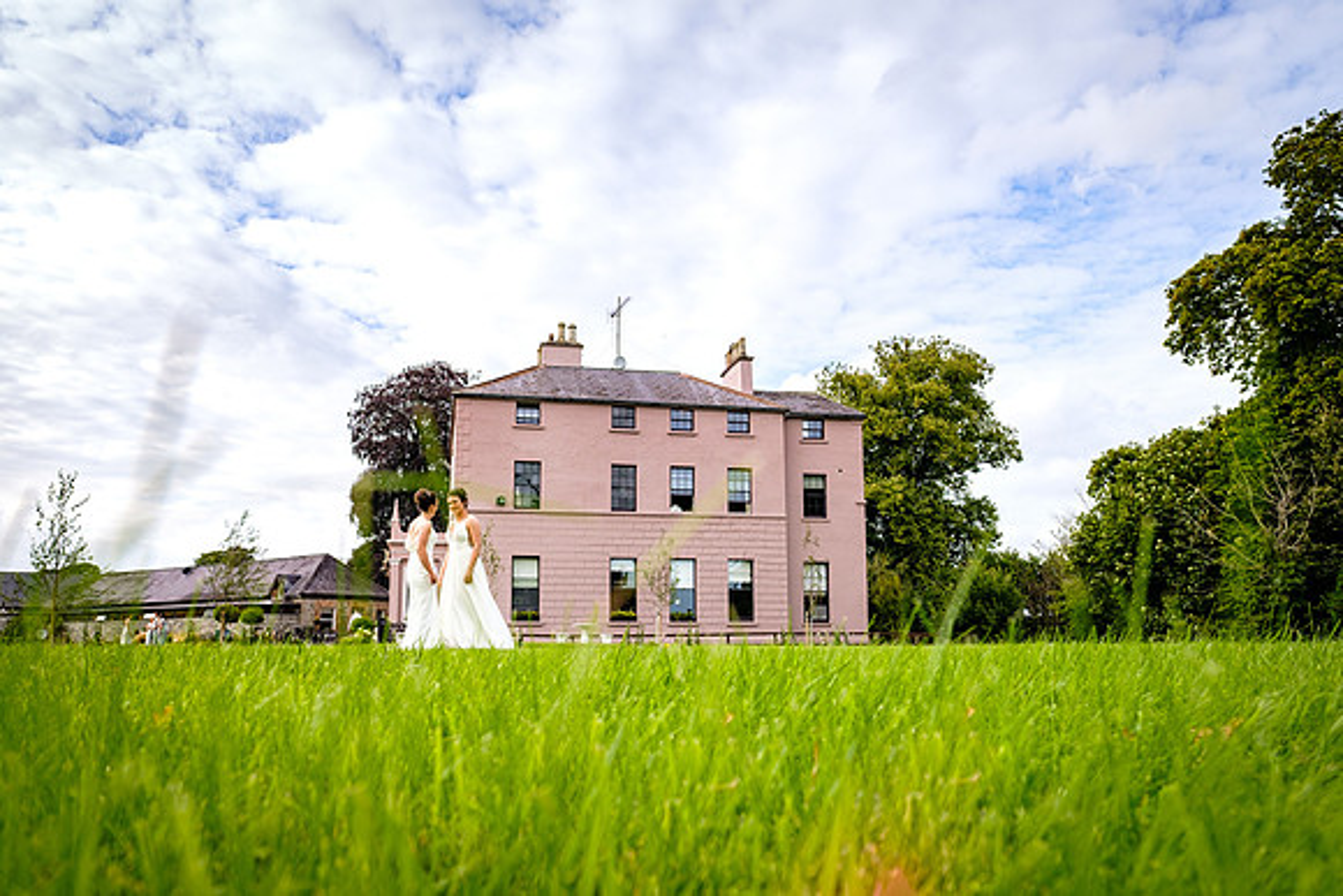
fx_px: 1023
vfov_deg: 47.2
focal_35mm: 27
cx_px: 656
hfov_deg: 66.5
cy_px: 506
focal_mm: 16
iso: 200
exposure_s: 1/250
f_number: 6.4
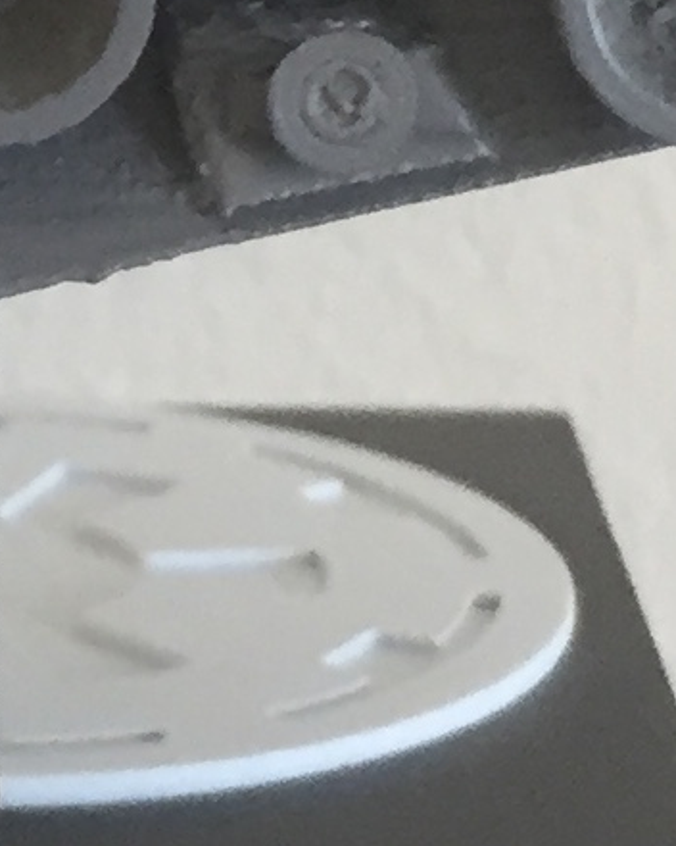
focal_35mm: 210
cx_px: -181
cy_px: 48
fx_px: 5252
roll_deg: +1.4
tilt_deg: -19.7
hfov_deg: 7.3
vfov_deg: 9.2
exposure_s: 1/33
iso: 64
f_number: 2.2
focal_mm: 4.15
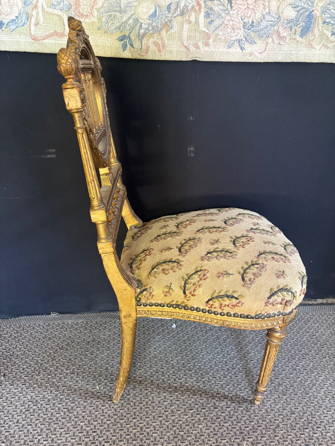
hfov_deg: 53.1
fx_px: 335
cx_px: 168
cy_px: 223
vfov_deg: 67.3
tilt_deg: -24.5
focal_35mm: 26
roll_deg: -1.4
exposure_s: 1/47
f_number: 1.6
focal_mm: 5.96
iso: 500
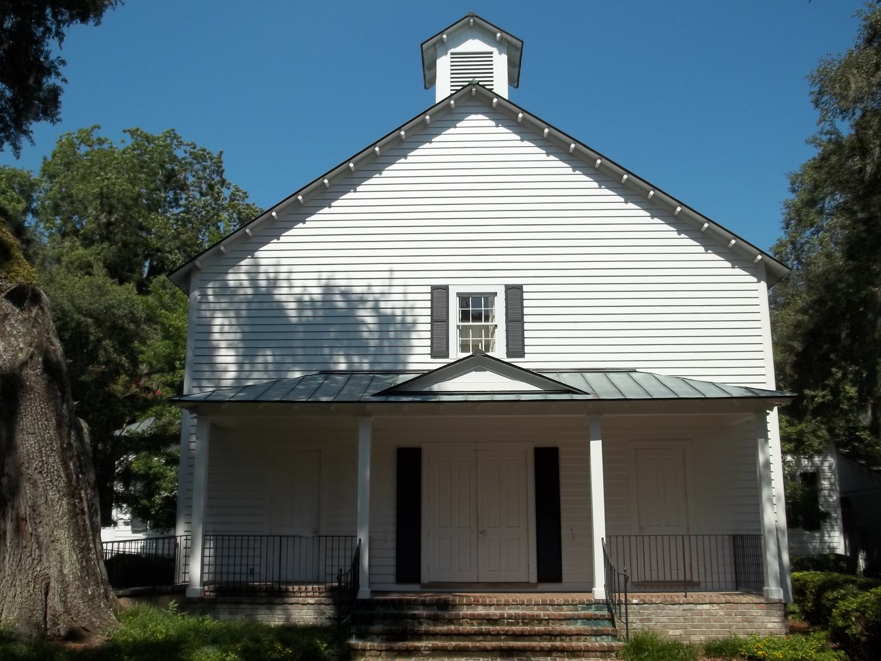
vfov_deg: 42.9
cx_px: 440
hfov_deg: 55.4
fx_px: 840
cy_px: 330
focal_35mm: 33
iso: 64
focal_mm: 5.9
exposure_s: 1/250
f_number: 8
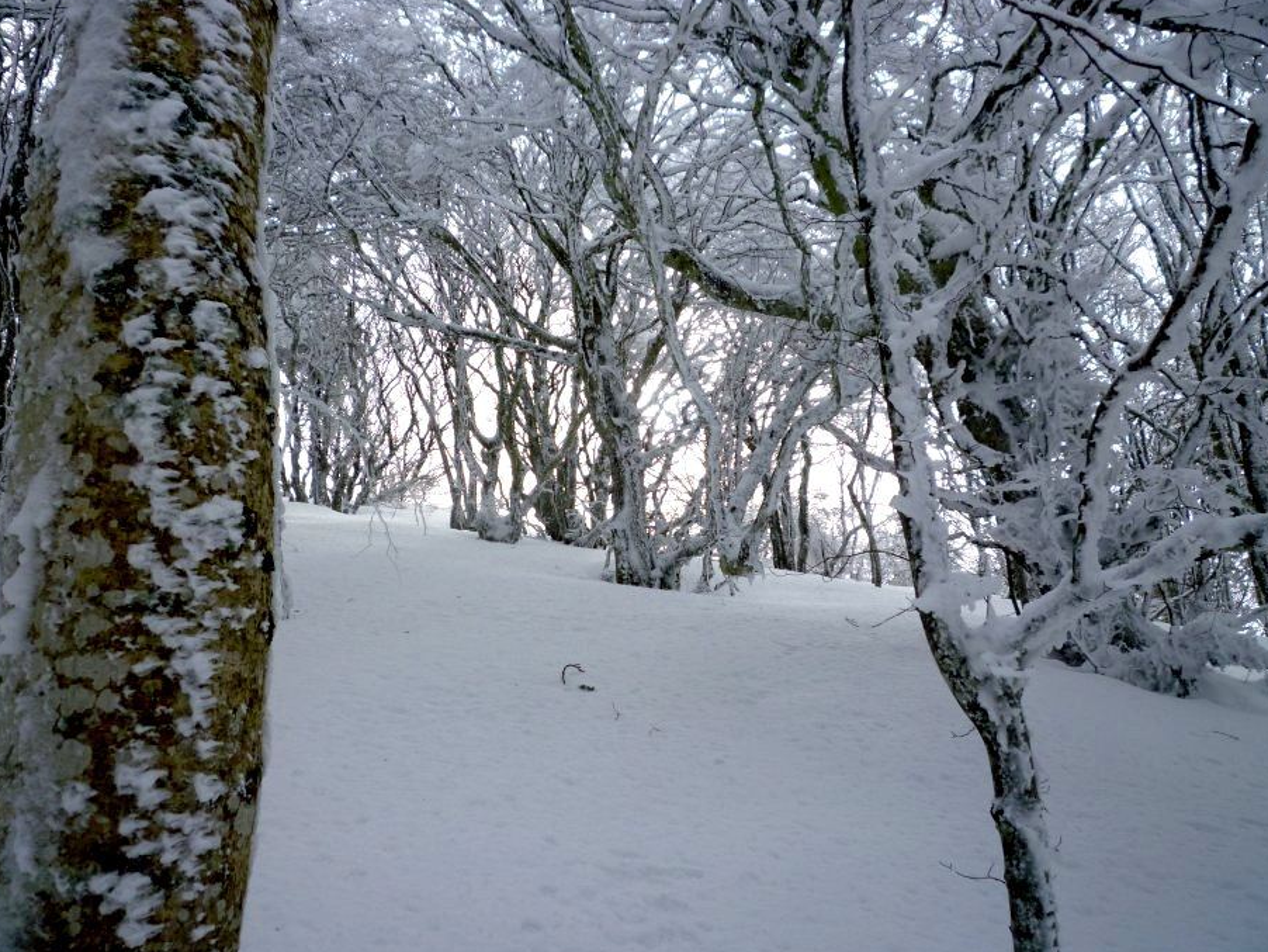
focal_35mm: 30
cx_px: 649
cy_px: 470
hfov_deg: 59.9
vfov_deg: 46.8
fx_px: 1099
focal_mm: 5.2
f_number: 3.3
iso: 80
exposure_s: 1/500
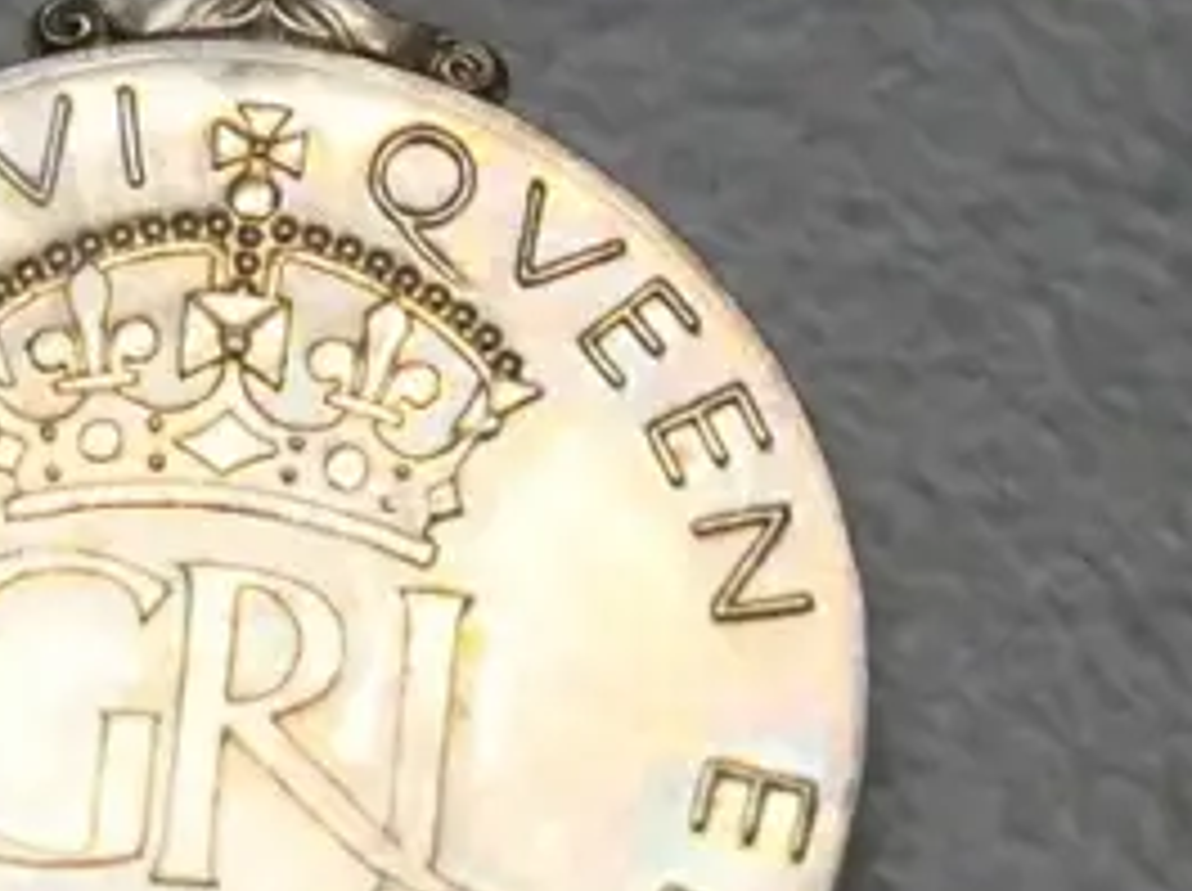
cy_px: -122
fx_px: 6121
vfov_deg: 8.3
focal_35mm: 178
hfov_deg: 11.1
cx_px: 328
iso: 3200
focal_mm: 23
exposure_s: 1/1000
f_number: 4.3
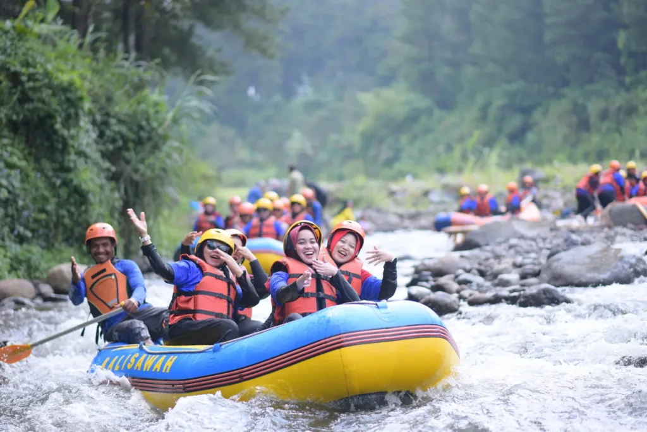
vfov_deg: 16.1
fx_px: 1528
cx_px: 324
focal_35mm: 85
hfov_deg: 23.9
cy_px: 216
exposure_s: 1/250
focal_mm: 85
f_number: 2
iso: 100
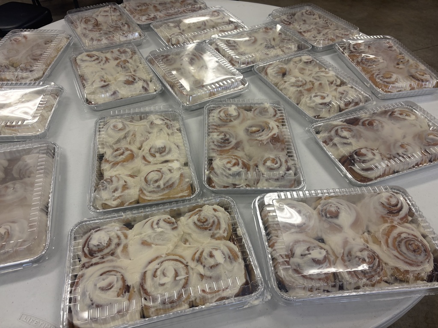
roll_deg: -1.3
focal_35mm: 26
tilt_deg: -43.9
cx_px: 219
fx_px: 329
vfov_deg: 53.1
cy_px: 164
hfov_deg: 67.3
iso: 50
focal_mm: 5.96
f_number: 1.6
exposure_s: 1/120
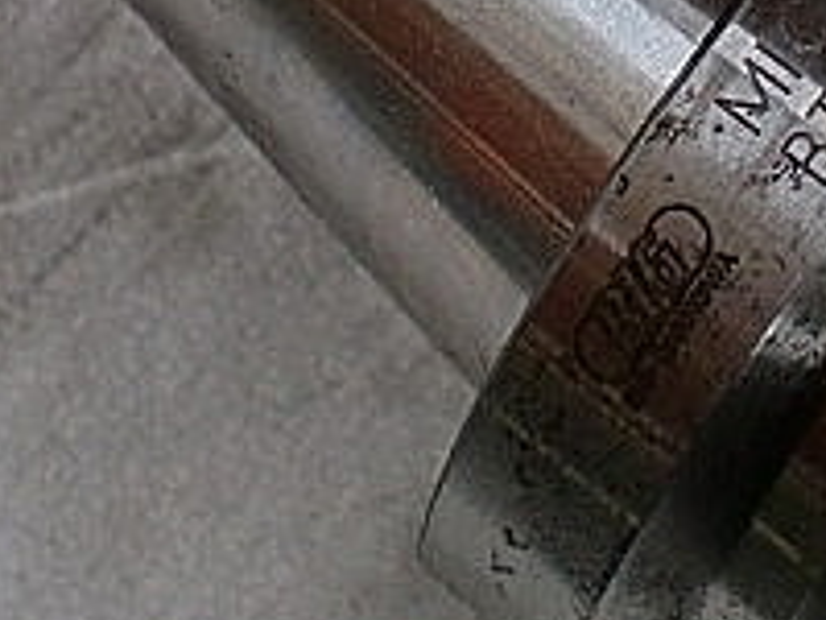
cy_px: -145
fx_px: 2673
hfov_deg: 17.4
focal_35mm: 112
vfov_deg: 12.9
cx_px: 673
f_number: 3.1
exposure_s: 1/60
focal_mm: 6.3
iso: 160
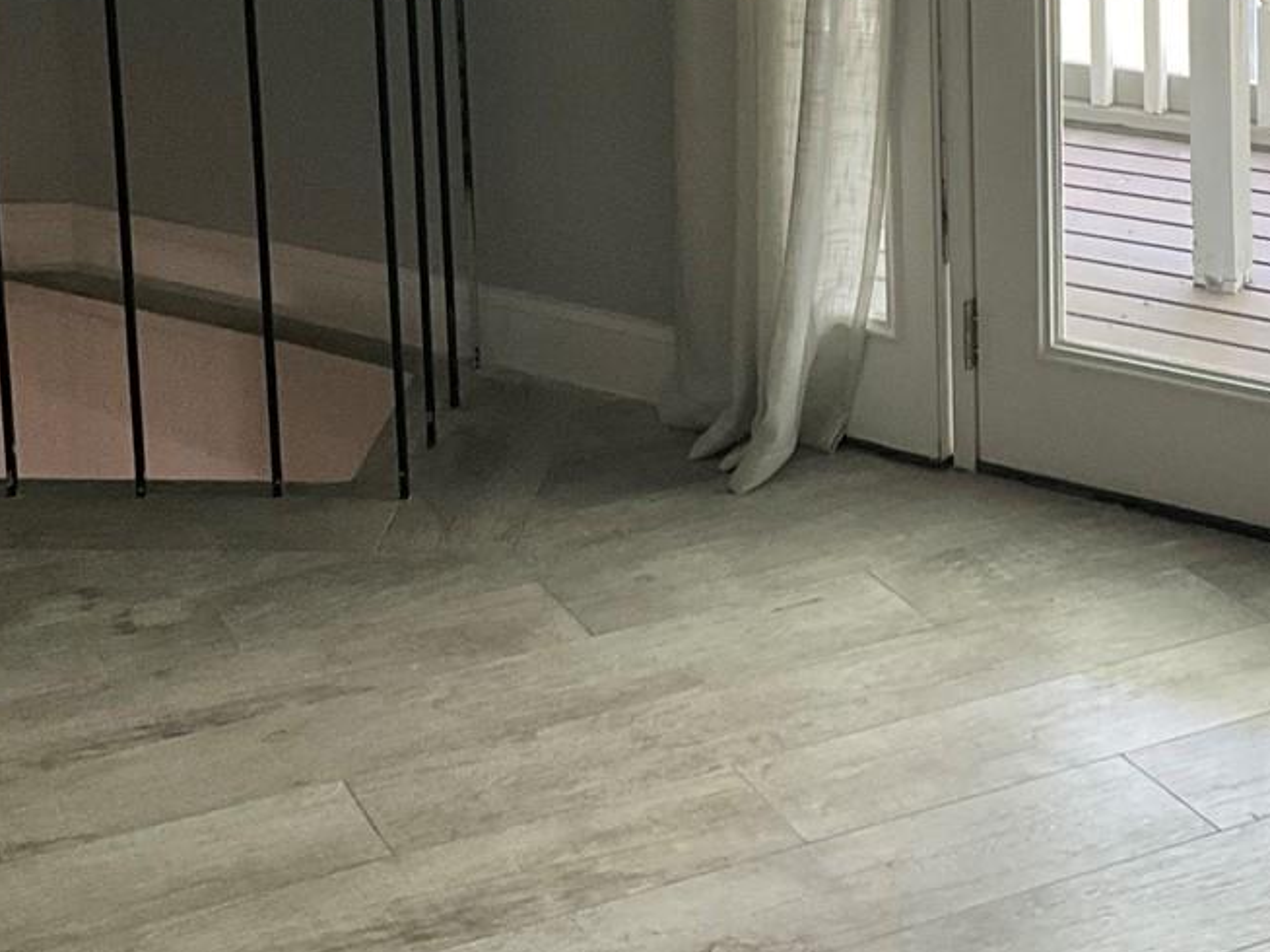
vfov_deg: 19.7
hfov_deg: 27.3
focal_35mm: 71
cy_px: -138
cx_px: 786
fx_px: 2604
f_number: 1.8
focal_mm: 3
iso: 100
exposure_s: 1/60
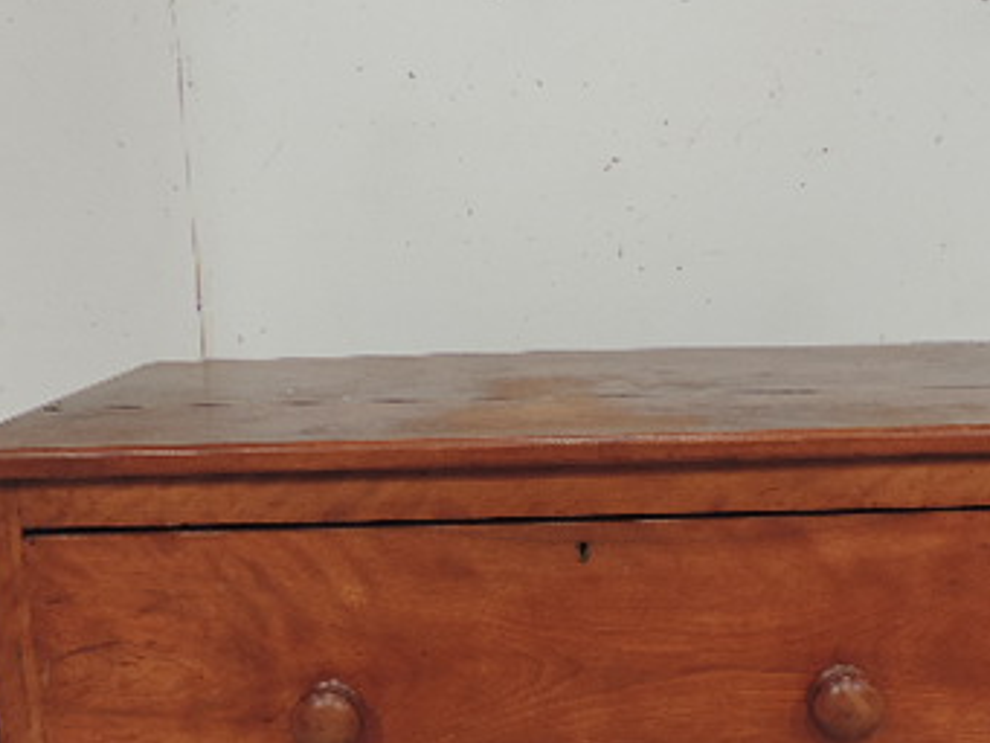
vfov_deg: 31.9
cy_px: 496
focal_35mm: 45
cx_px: 575
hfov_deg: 41.9
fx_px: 1287
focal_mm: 4.3
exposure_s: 1/30
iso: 125
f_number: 3
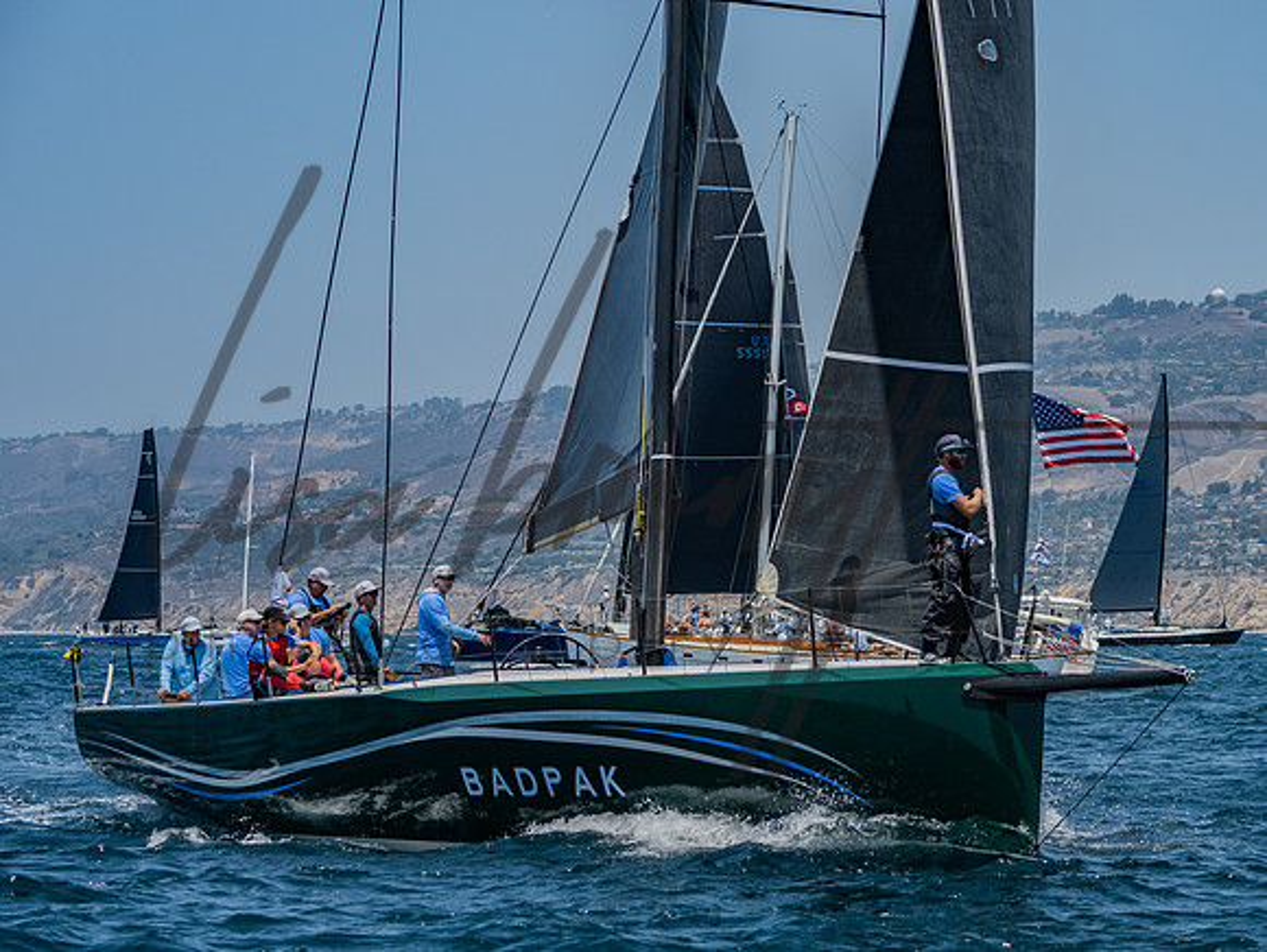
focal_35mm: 153
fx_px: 5622
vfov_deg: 9.7
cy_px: 473
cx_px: 882
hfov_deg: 12.8
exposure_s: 1/1600
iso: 320
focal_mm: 112
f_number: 5.6
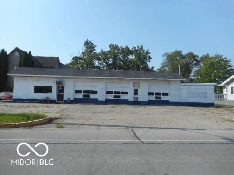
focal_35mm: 25
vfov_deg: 54.9
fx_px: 169
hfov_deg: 69.4
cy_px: 88
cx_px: 117
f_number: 3.7
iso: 80
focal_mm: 4.5
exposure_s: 1/640
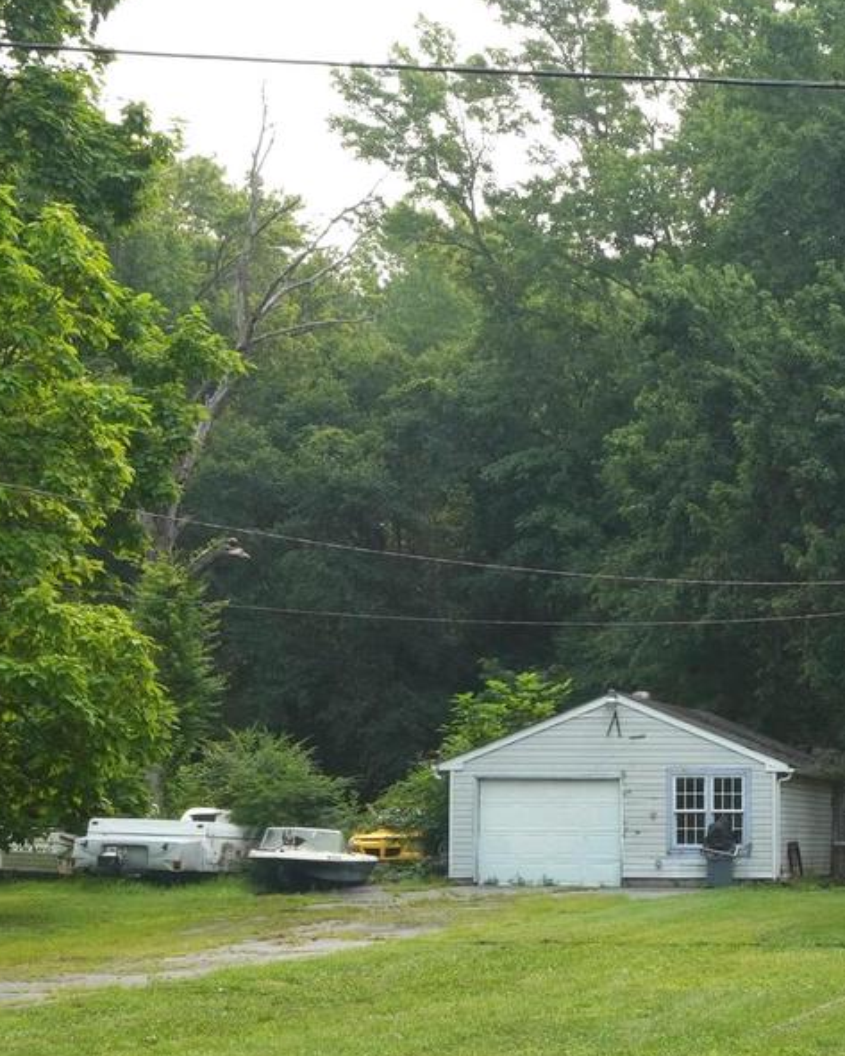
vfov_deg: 23.6
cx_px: 1172
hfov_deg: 17.7
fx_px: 2500
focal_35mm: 80
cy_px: 780
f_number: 22
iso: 640
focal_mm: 35
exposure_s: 1/60
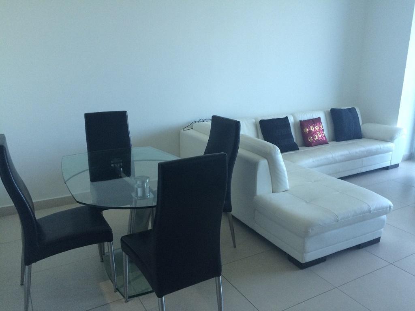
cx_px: 208
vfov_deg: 48.2
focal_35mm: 29
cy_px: 156
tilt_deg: -15.2
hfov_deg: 61.7
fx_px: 348
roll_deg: -0.5
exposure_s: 1/30
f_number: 2.2
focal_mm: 4.15
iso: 80
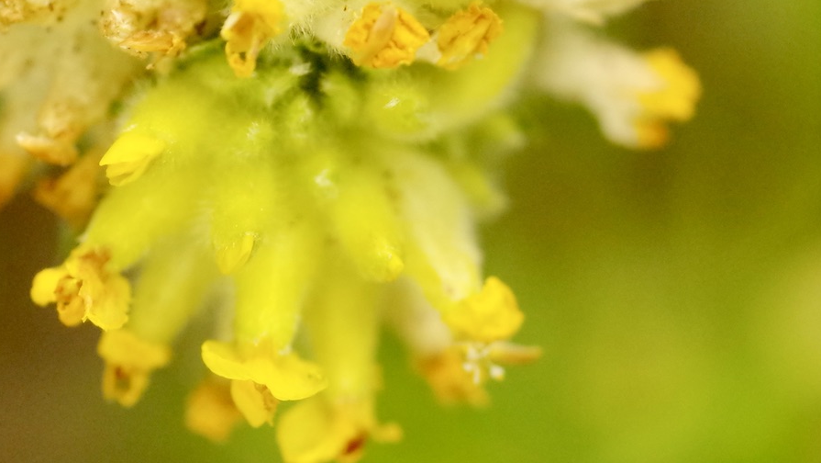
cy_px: -45
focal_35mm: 221
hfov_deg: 9.7
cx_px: 190
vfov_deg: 5.5
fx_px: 4812
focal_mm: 70
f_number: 4.5
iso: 1600
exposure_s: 1/400
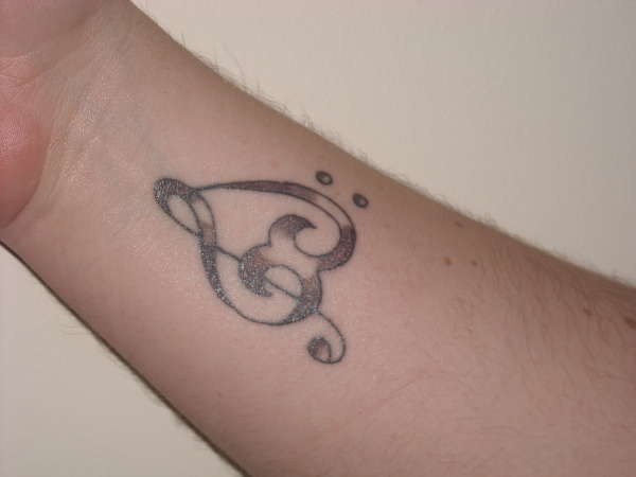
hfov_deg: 18.7
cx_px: 318
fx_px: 1929
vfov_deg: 14.1
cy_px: 238
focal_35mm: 105
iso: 64
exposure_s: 1/60
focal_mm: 17.1
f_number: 4.7
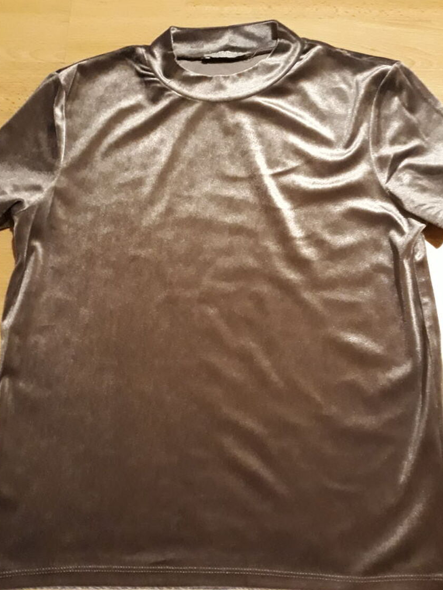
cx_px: 230
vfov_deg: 56.8
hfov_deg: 44.2
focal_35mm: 32
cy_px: 293
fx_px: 546
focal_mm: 3.71
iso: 500
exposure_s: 1/20
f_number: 1.7
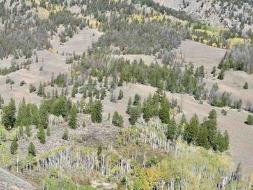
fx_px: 453
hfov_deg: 27.7
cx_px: -43
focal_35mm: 62
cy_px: 156
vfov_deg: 23.3
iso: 100
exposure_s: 1/1600
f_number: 1.7
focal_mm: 6.72
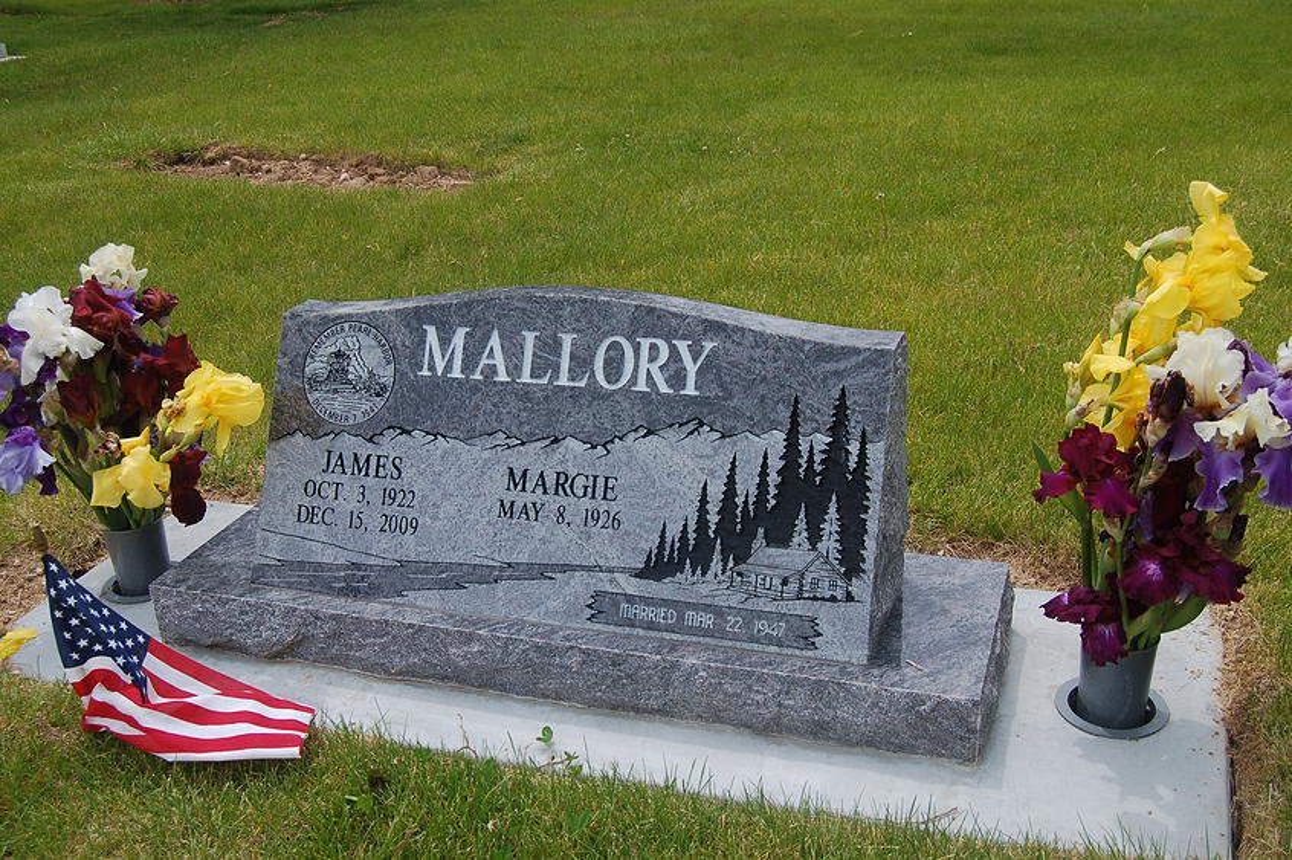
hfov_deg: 49.6
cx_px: 646
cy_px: 430
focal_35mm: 39
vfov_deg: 34.2
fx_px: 1399
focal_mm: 26
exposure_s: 1/160
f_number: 6.3
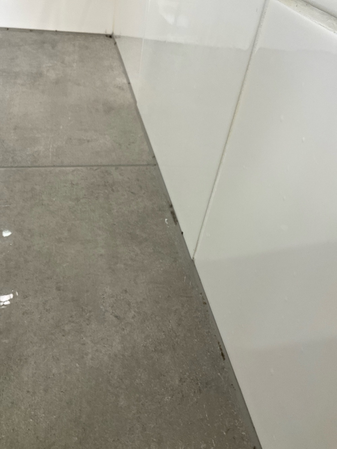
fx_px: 376
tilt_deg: -41.4
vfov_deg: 61.7
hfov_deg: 48.2
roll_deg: -8.1
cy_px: 224
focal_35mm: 29
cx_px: 168
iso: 125
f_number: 1.8
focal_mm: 3
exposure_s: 1/50
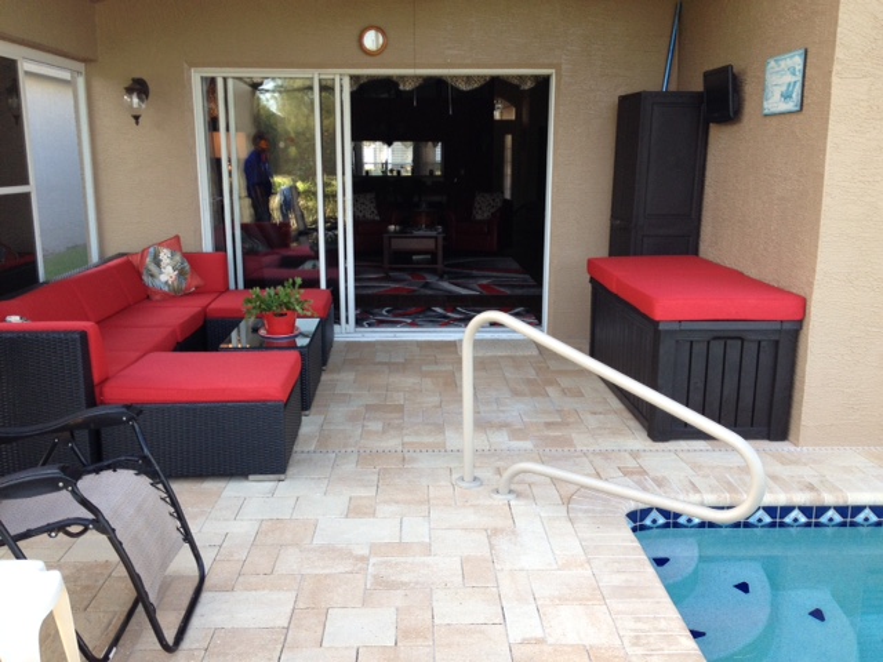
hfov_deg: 52.6
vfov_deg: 40.7
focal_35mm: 35
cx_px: 442
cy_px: 331
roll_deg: -1.6
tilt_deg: -12.4
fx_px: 893
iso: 64
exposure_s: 1/60
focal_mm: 4.28
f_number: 2.4
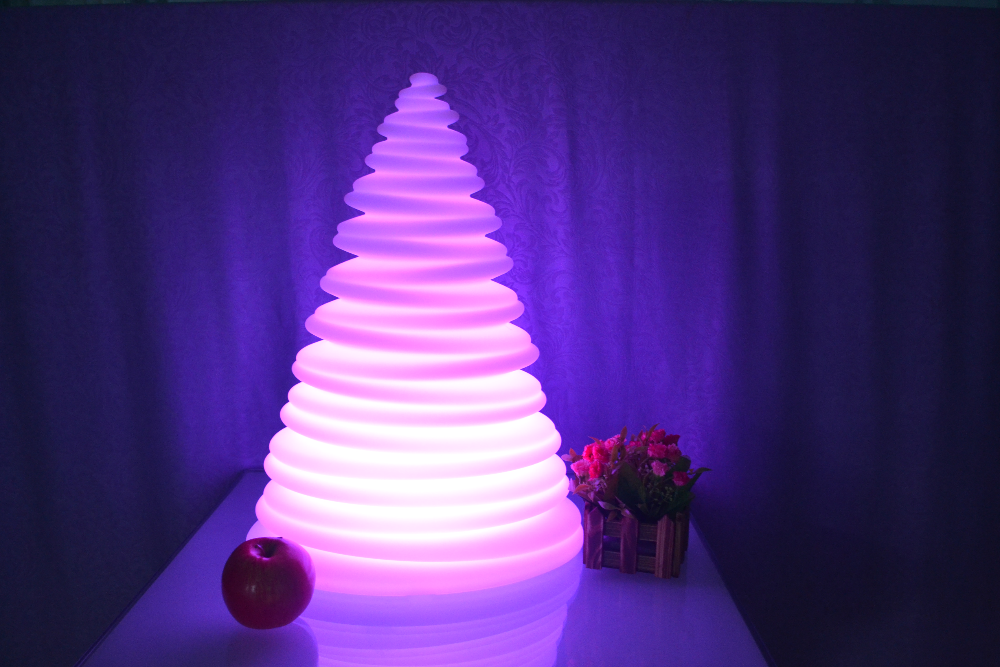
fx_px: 917
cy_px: 334
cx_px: 500
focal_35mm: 33
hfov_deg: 57.2
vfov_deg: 40.0
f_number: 3.8
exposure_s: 1/15
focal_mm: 22
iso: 1250
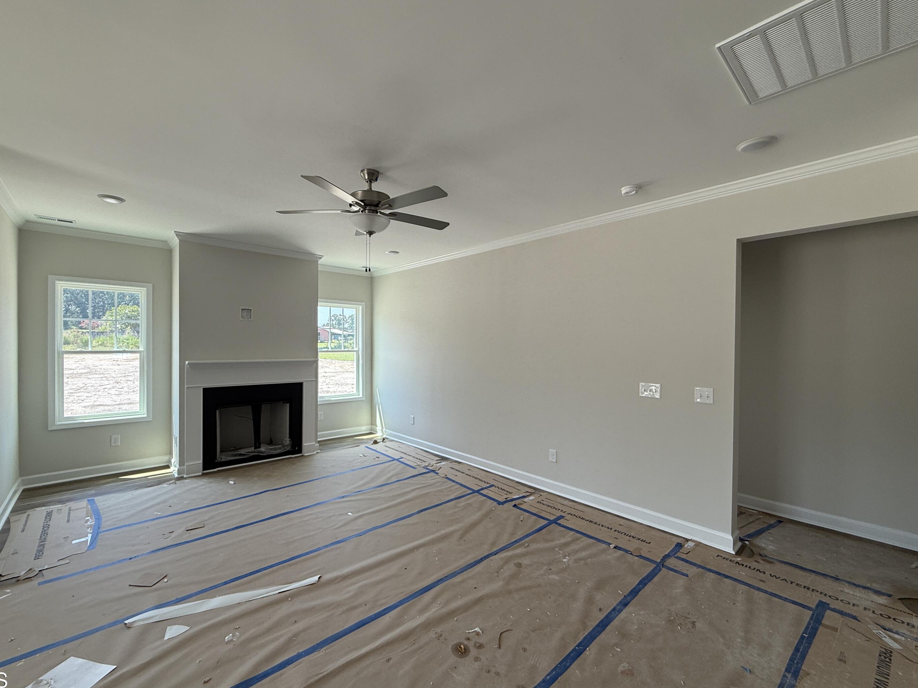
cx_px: 441
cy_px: 346
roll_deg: -0.8
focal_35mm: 15
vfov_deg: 81.7
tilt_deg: +0.5
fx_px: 398
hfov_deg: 98.1
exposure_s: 1/118
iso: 50
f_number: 2.2
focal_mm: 2.22
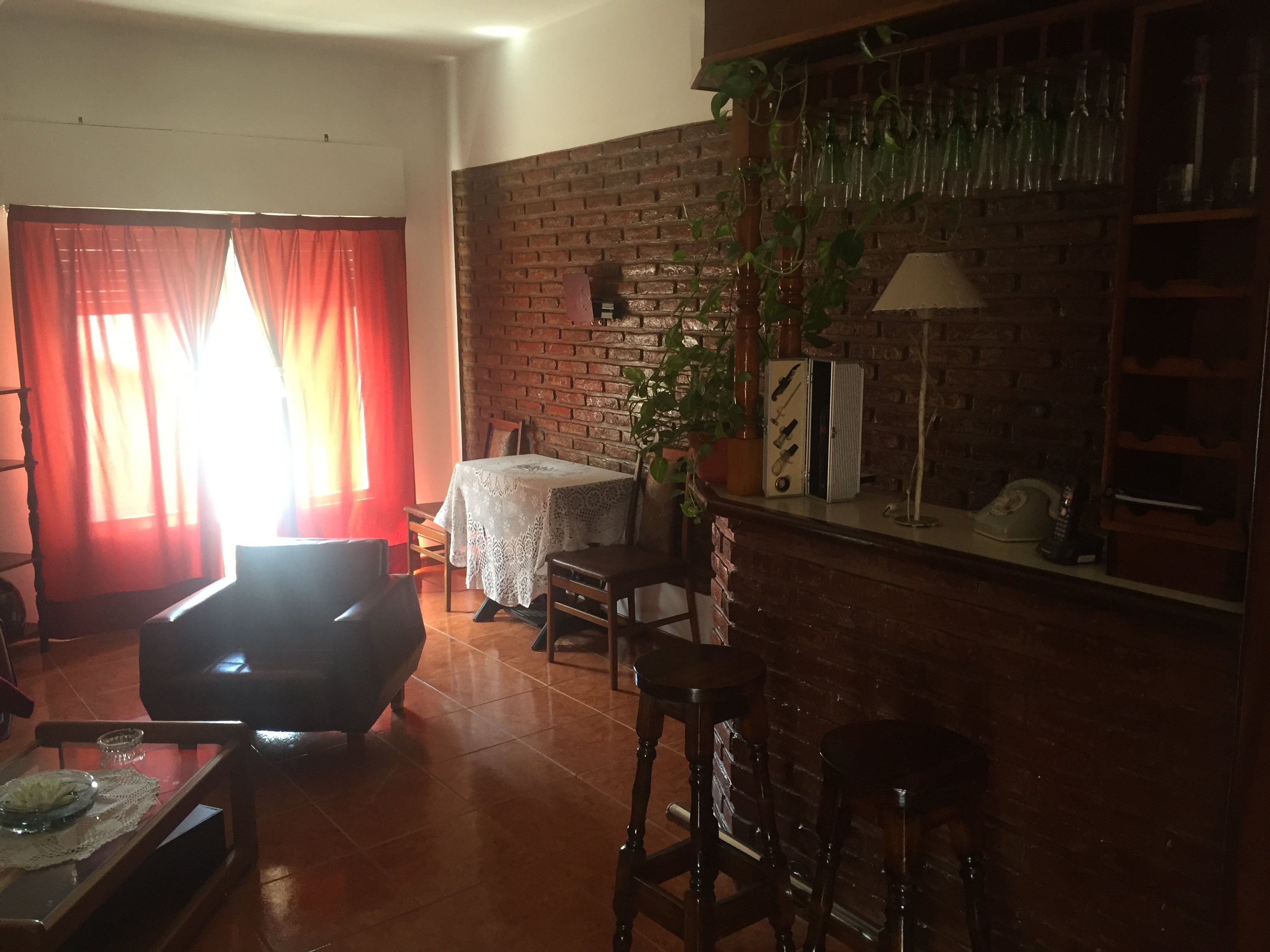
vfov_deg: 48.2
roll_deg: +0.5
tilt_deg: -9.3
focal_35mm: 29
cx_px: 635
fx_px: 1064
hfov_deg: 61.7
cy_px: 476
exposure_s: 1/33
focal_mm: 4.15
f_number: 2.2
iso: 125
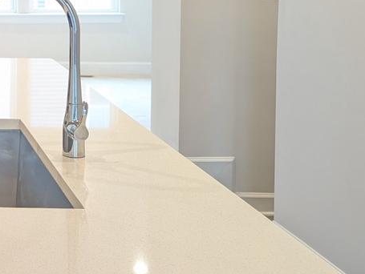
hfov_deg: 21.5
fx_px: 802
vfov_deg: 18.8
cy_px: -9
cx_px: -181
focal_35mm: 76
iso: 241
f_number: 1.68
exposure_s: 1/120
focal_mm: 6.9
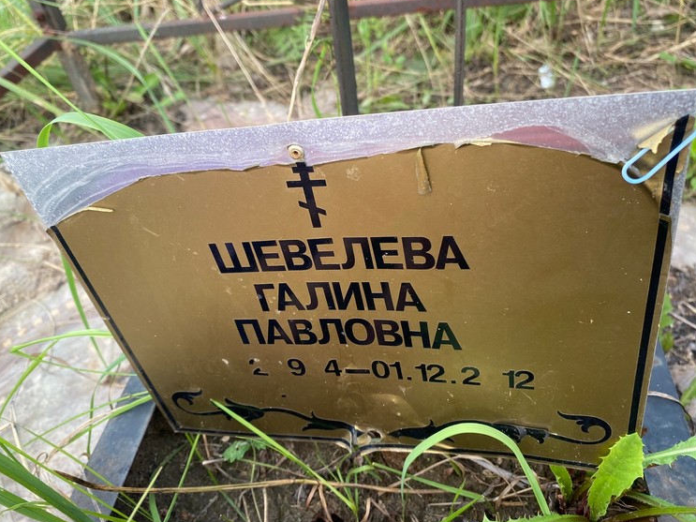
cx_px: 342
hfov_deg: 63.4
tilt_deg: -42.0
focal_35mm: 28
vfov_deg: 49.7
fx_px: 563
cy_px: 252
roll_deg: +11.3
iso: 32
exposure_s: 1/182
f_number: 1.8
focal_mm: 4.25
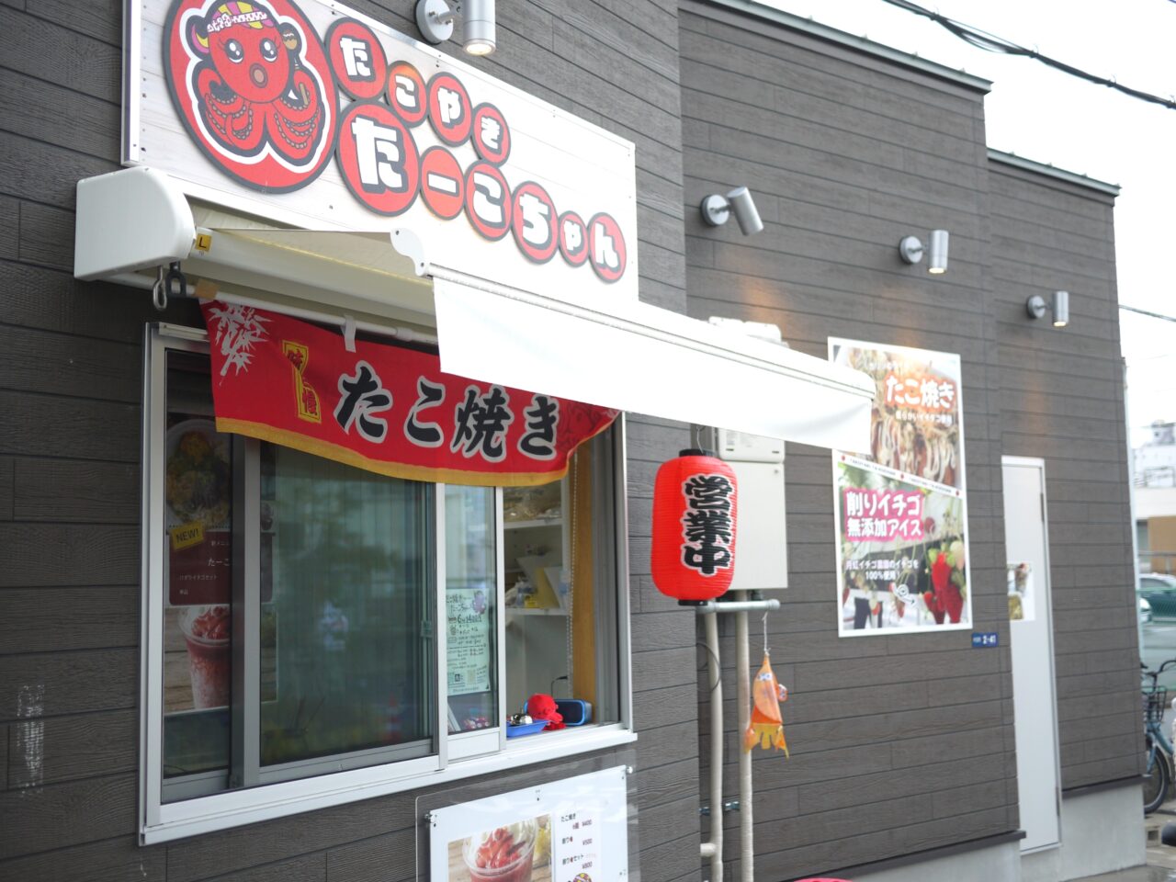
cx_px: 588
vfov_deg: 36.0
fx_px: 1359
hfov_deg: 46.8
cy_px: 441
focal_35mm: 40
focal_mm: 20
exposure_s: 1/640
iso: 100
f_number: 1.7
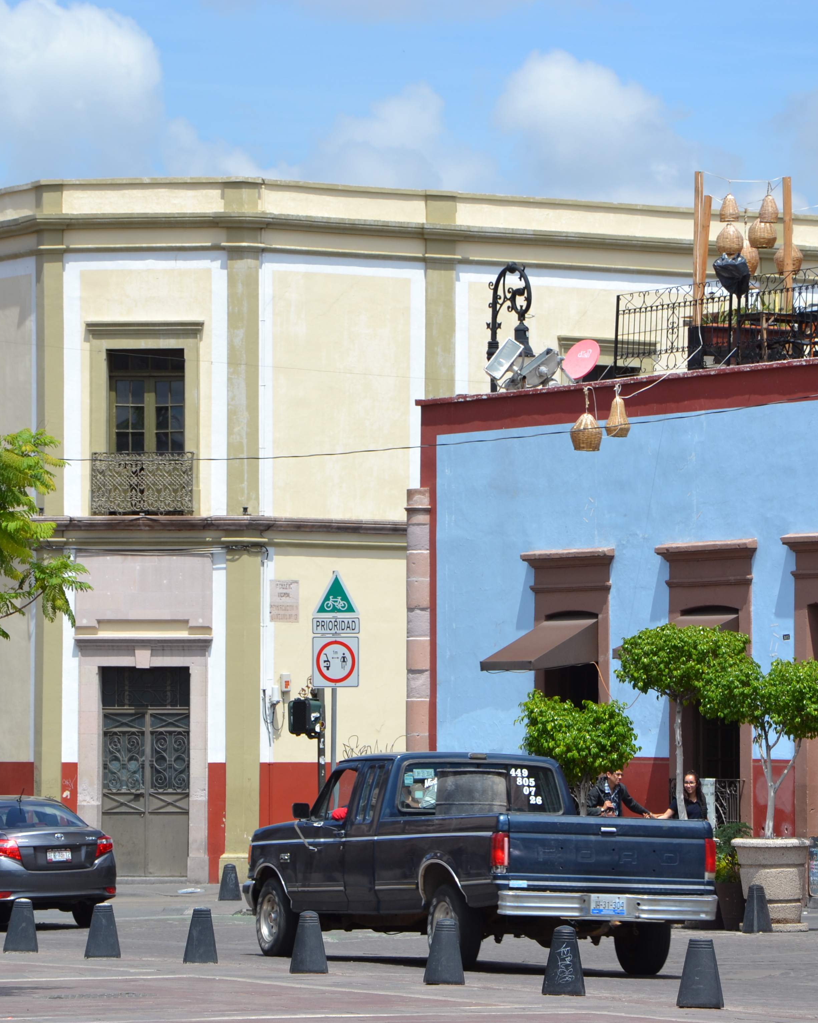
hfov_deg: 8.6
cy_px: 512
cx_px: 395
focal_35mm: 180
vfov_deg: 10.7
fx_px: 5437
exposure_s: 1/250
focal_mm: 85
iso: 100
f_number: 8
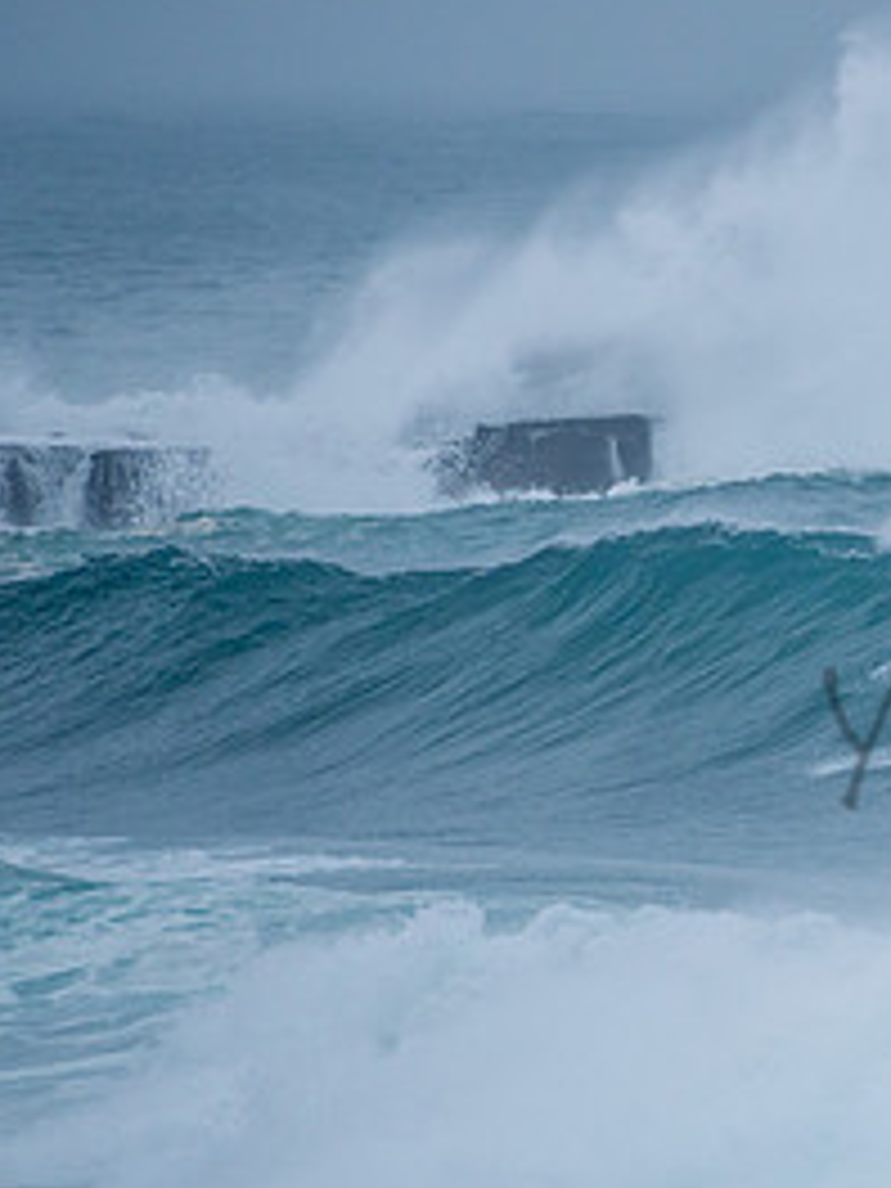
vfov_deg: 1.5
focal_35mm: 1297
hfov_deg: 1.1
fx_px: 44512
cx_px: 1234
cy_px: 635
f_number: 5.6
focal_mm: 500
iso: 320
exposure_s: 1/1250
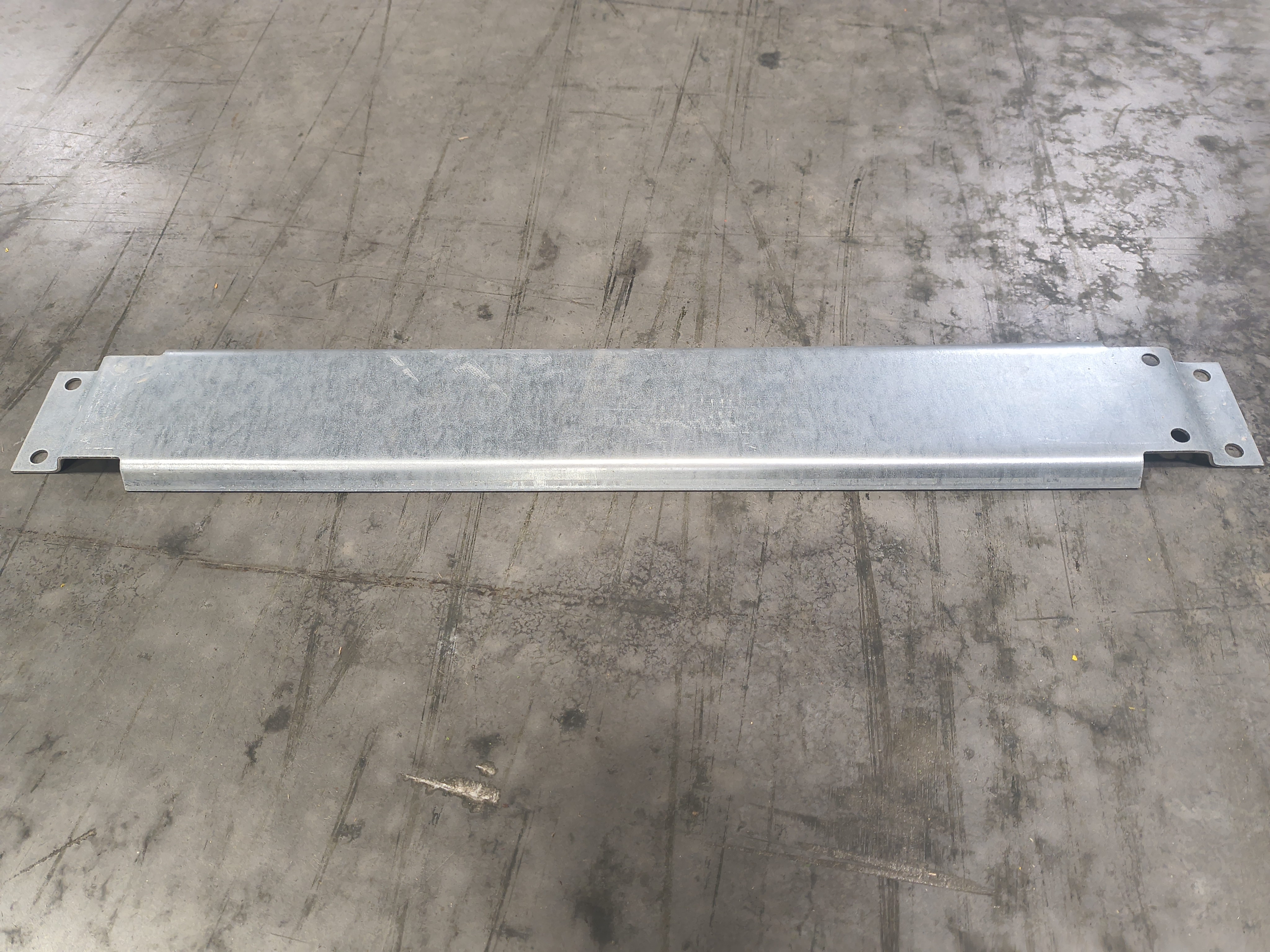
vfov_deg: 54.9
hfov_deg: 69.4
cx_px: 635
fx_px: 917
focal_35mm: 25
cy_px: 476
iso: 988
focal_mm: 4.68
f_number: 1.7
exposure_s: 1/60
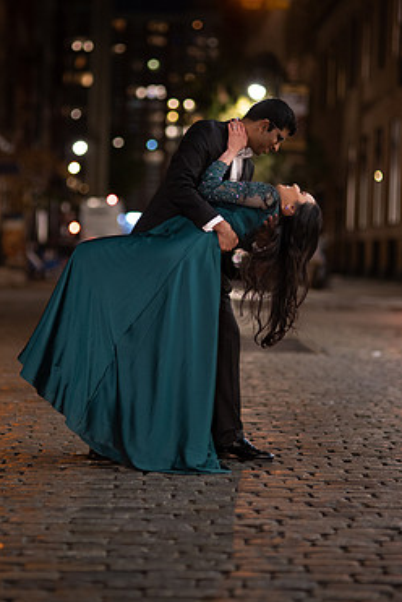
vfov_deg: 19.8
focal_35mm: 103
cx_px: 164
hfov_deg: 13.3
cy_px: 261
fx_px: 1722
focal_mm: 85
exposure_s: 1/200
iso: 1600
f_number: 1.6
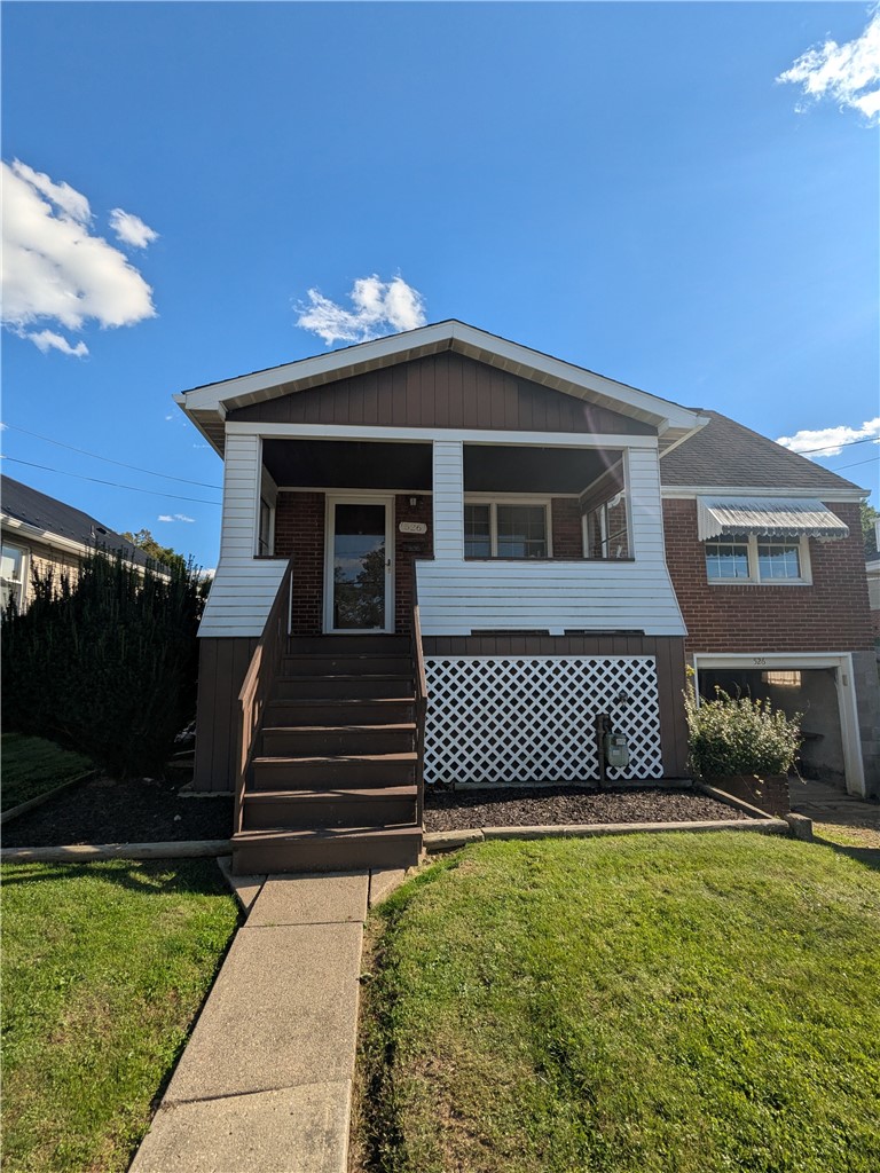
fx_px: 542
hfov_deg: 78.1
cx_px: 440
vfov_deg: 94.5
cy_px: 586
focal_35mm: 16
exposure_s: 1/1290
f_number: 2.2
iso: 38
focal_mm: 2.35
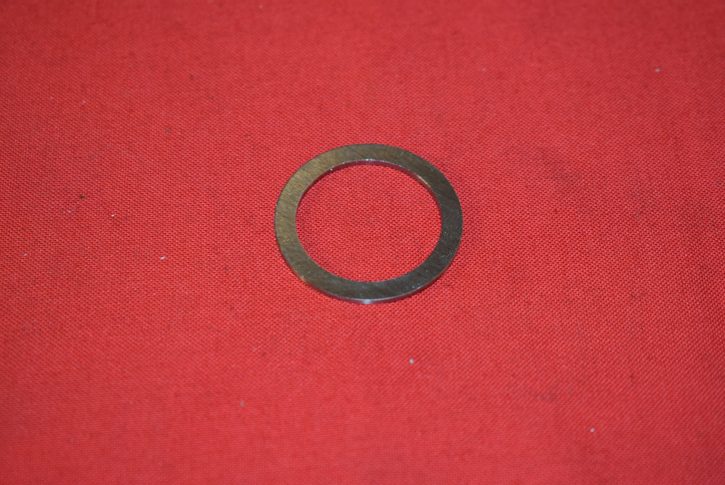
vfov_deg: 16.6
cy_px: 242
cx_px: 362
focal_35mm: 82
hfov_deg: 24.6
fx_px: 1663
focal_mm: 55
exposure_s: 1/30
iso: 400
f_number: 5.6
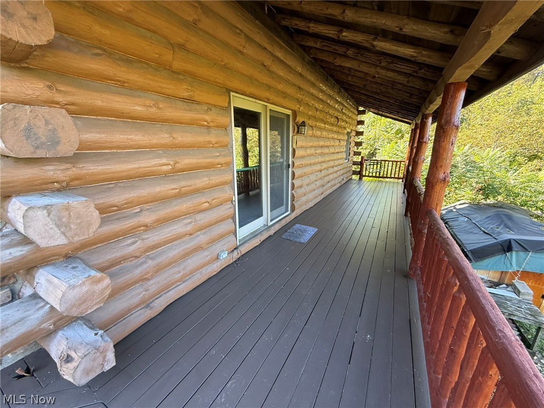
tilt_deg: -14.5
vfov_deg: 85.7
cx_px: 272
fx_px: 220
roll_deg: -1.0
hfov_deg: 102.1
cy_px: 204
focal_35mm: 14
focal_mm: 2.22
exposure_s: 1/99
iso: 125
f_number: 2.2
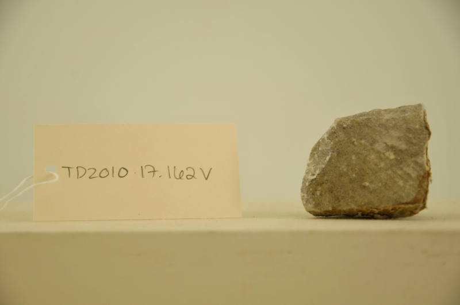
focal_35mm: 102
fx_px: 1301
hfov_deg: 20.0
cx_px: 230
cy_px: 152
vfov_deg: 13.4
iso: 200
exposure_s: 1/40
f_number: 5.6
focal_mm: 68
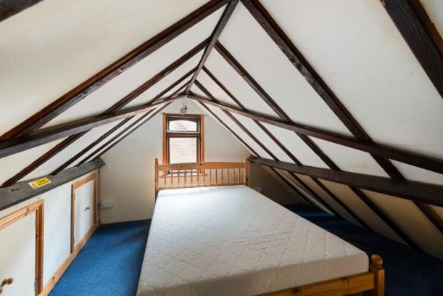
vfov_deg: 77.4
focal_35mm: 15
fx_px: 185
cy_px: 145
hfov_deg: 100.3
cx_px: 211
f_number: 9
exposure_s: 1/1.25
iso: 250
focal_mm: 14
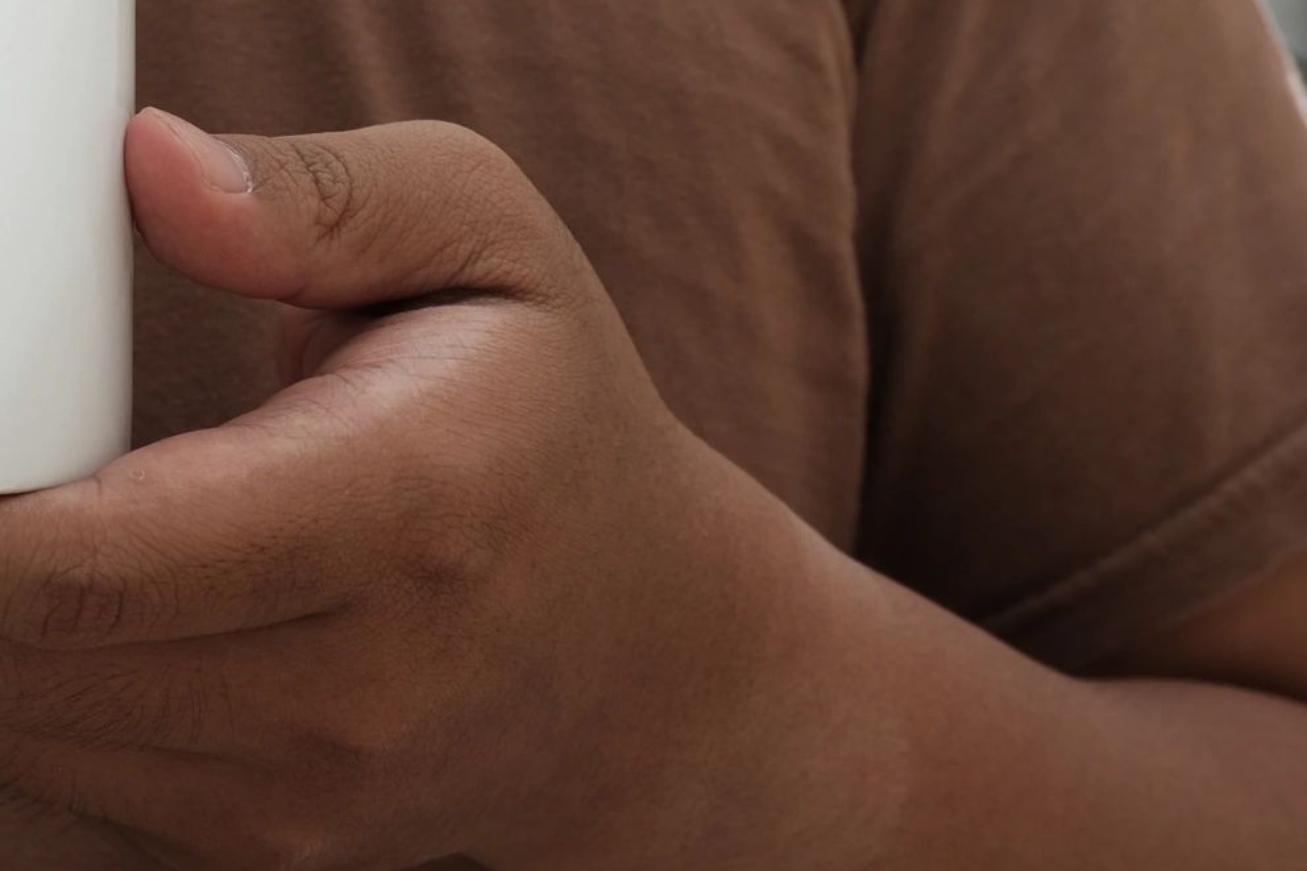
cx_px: -316
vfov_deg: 12.1
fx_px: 4029
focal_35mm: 111
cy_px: -188
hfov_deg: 17.5
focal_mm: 28.8
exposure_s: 1/60
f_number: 7.1
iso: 125
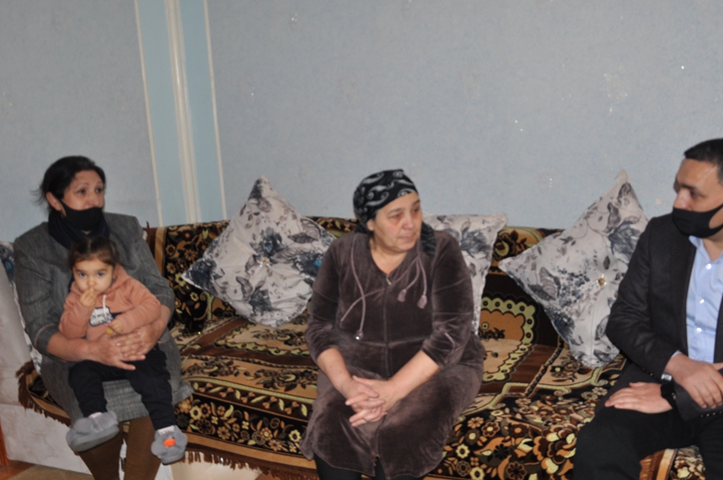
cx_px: 415
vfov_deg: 35.3
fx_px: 754
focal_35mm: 38
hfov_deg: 51.0
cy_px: 264
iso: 500
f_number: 3.8
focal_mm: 21
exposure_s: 1/60
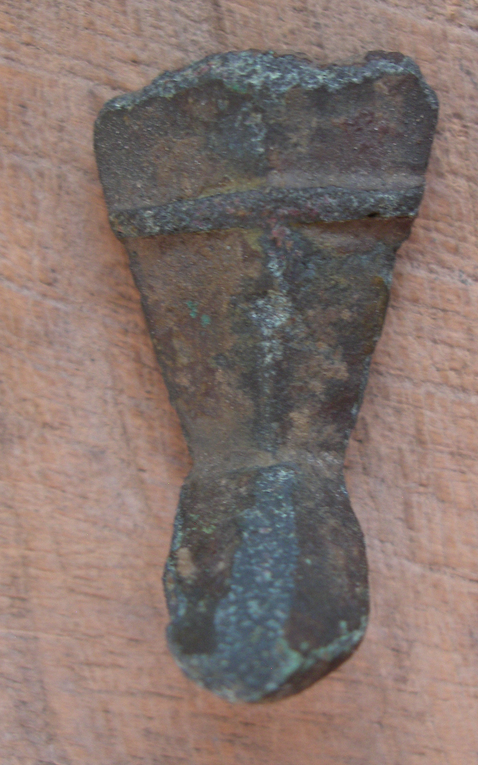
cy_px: 379
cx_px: 295
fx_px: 1105
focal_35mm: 53
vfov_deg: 38.2
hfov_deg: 24.4
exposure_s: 1/40
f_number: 2.8
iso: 200
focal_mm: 7.8
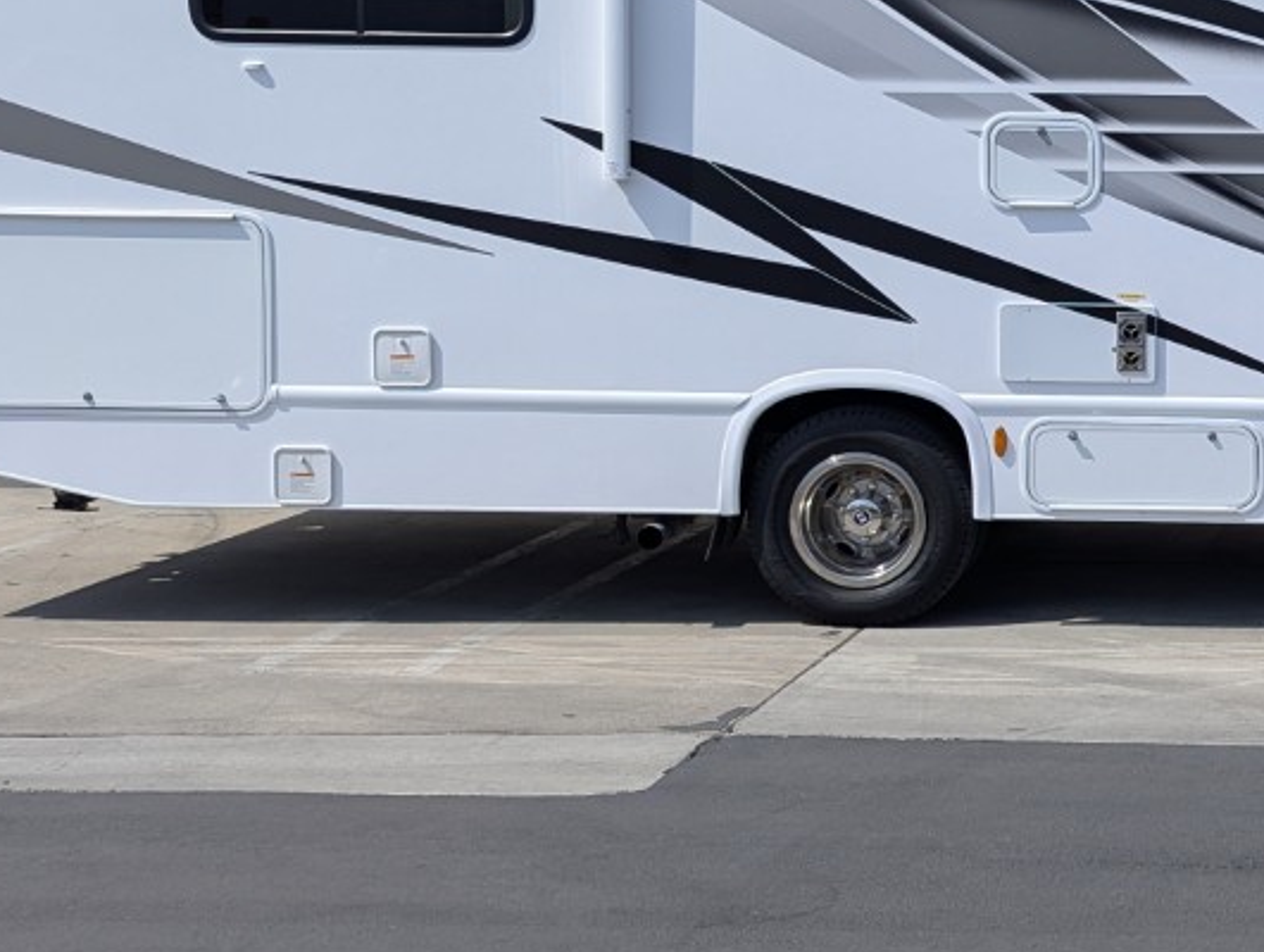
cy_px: 347
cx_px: 1325
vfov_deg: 23.3
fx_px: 2304
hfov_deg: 28.4
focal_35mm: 63
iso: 48
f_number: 1.85
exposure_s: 1/2463
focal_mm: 6.81
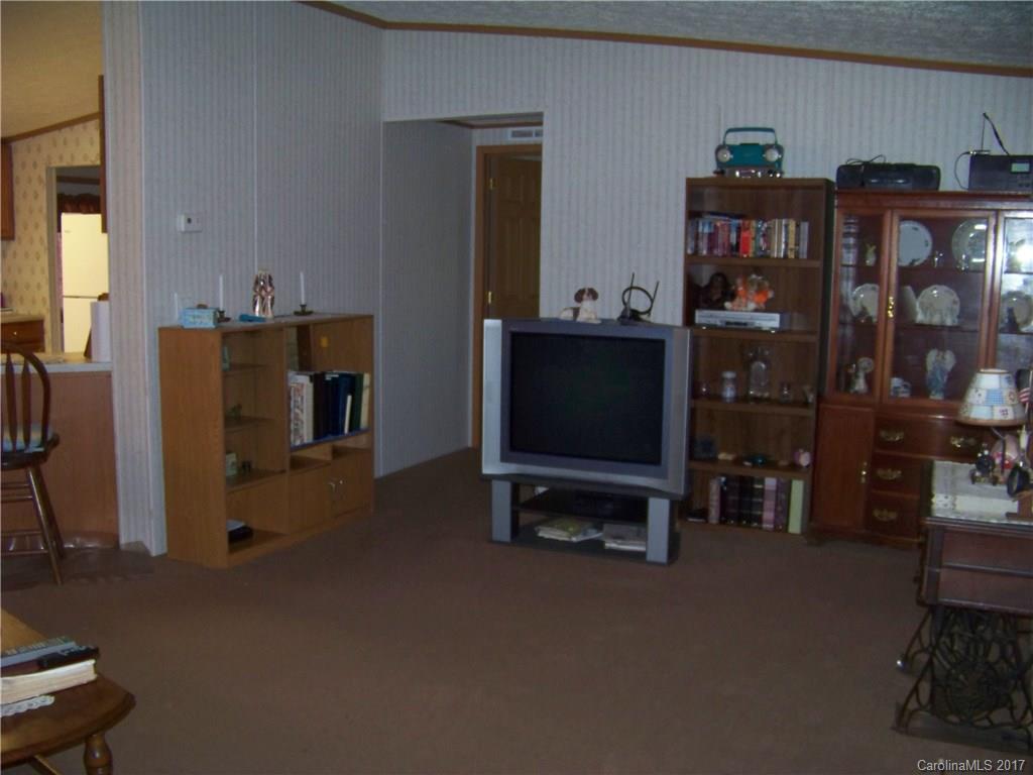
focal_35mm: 36
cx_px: 516
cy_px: 388
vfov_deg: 39.7
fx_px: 1074
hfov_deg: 51.4
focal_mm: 5.85
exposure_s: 1/30
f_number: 2.8
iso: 200
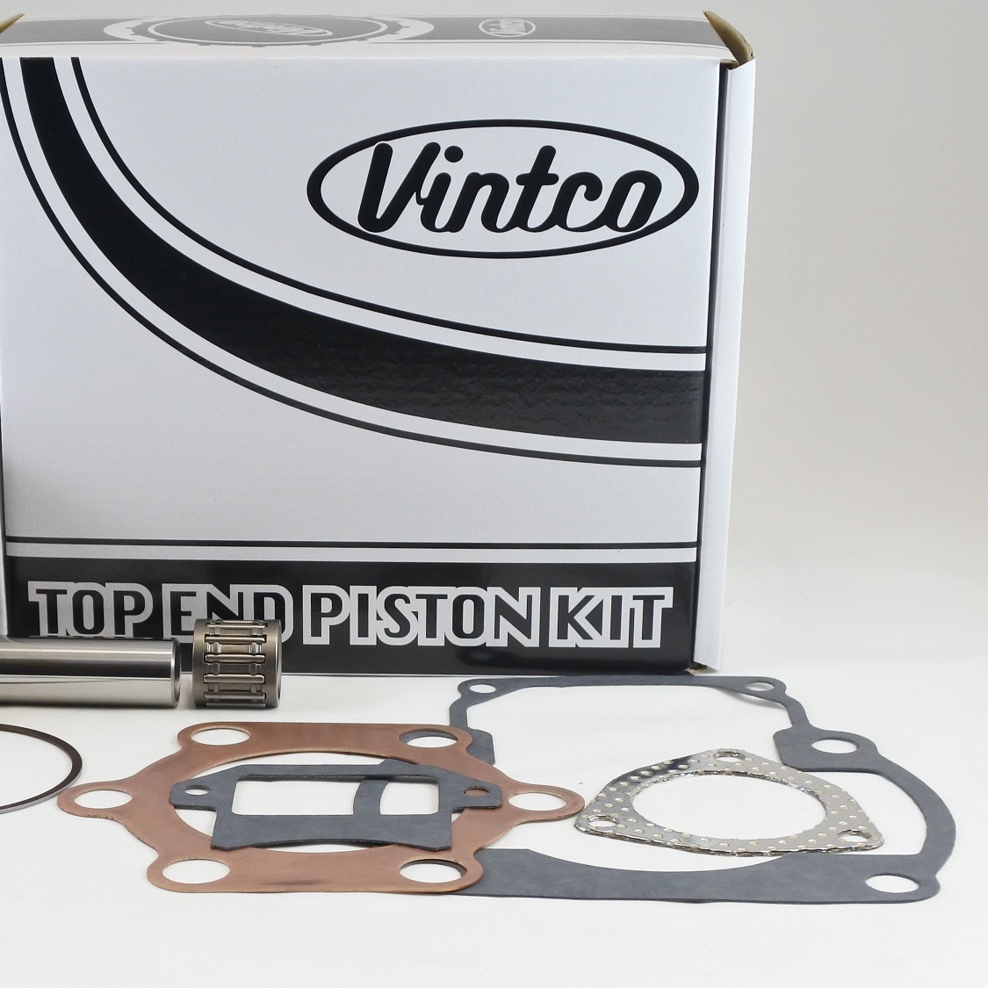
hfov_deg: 32.6
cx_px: 353
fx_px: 1679
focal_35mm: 52
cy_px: 495
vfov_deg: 32.8
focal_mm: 15
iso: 500
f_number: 4.2
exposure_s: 1/125
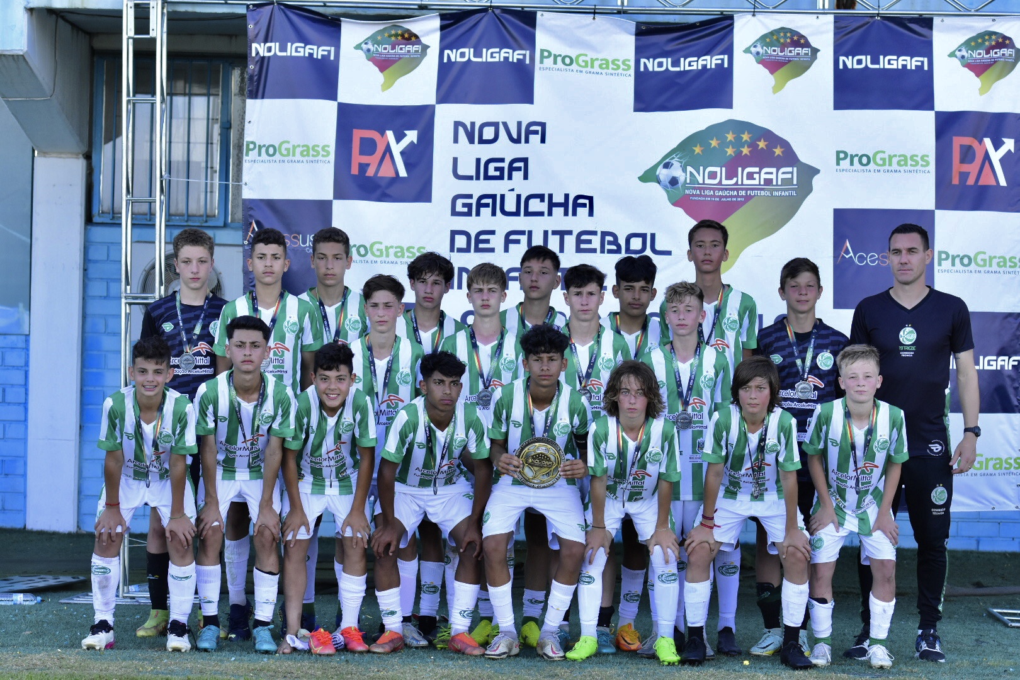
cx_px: 510
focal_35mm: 105
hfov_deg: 19.5
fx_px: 2975
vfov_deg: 13.0
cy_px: 340
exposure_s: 1/2000
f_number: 4
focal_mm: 70
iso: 1600
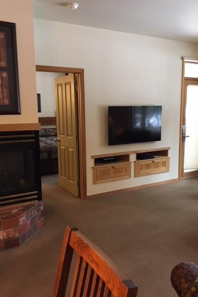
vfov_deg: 60.3
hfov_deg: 42.2
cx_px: 111
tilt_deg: -8.3
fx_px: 256
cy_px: 146
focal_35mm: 31
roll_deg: +0.7
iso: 200
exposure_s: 1/30
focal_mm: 4.15
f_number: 2.2
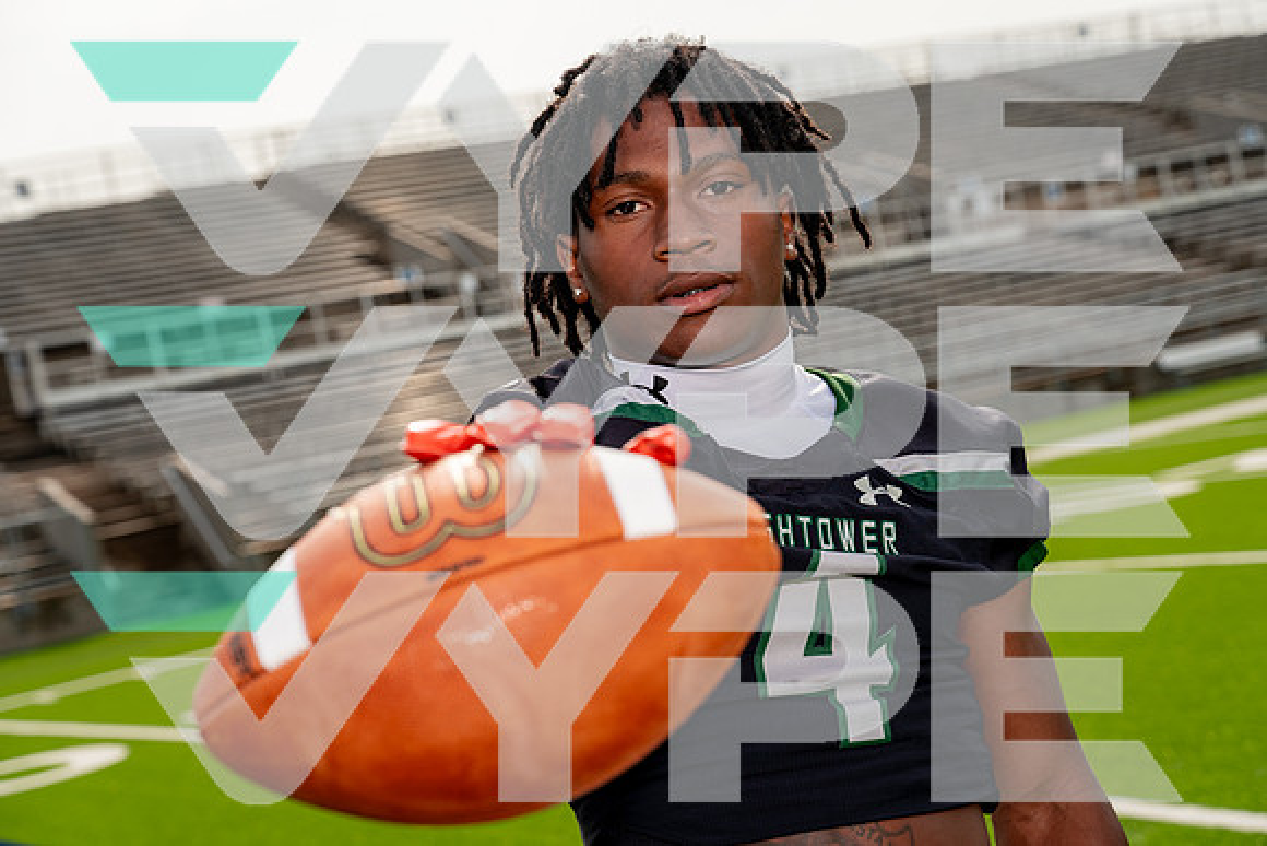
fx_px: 2358
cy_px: 423
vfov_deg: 20.3
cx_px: 634
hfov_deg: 30.1
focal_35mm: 67
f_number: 5.6
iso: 100
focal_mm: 67
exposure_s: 1/500
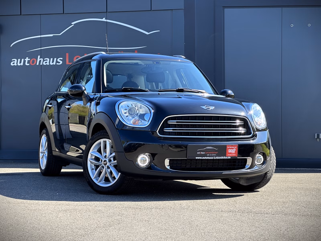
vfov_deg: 19.1
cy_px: 120
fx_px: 714
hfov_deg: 25.3
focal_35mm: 77
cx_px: 160
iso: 32
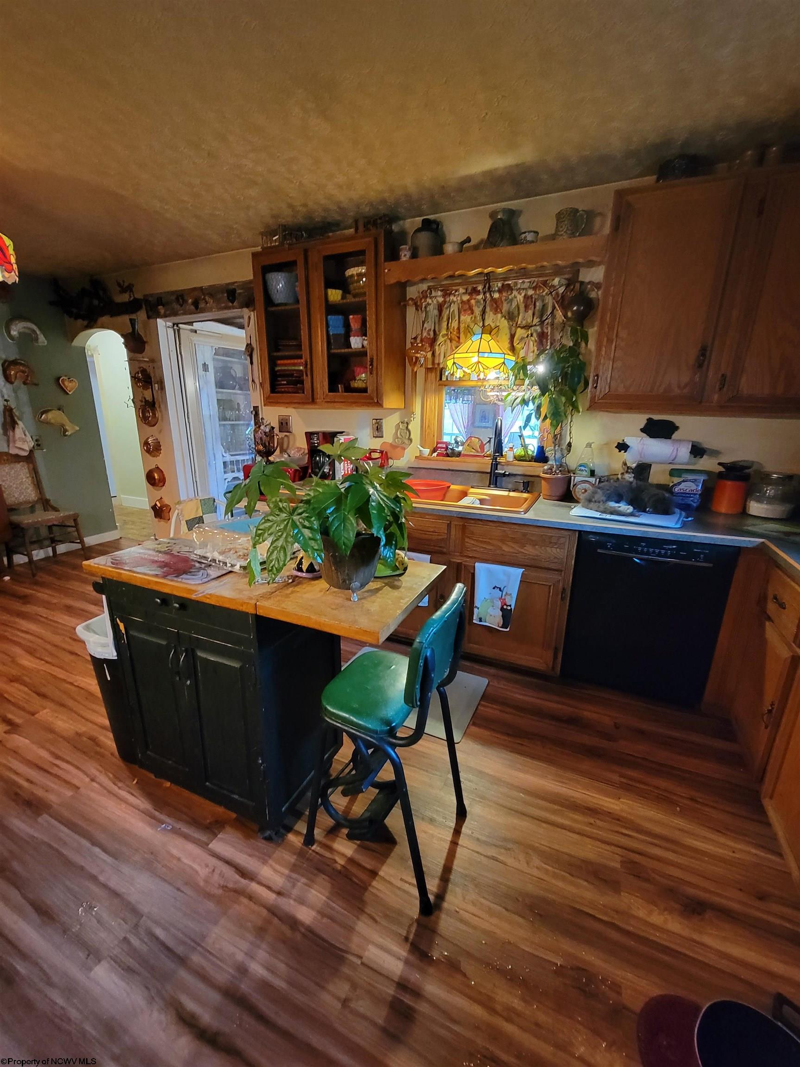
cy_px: 534
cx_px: 400
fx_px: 401
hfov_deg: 89.9
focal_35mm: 13
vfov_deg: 106.2
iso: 800
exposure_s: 1/24
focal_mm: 2.2
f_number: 2.2
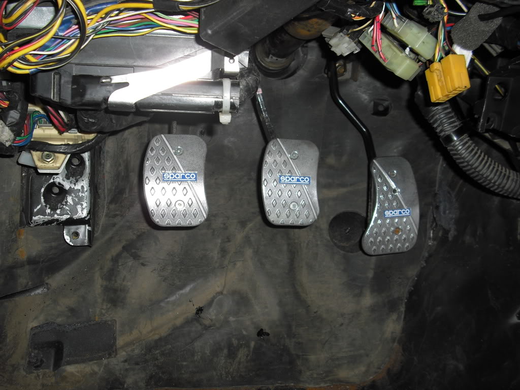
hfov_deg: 49.0
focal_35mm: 38
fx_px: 571
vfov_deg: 37.7
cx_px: 260
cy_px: 195
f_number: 2.8
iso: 100
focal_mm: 6.2
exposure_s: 1/60
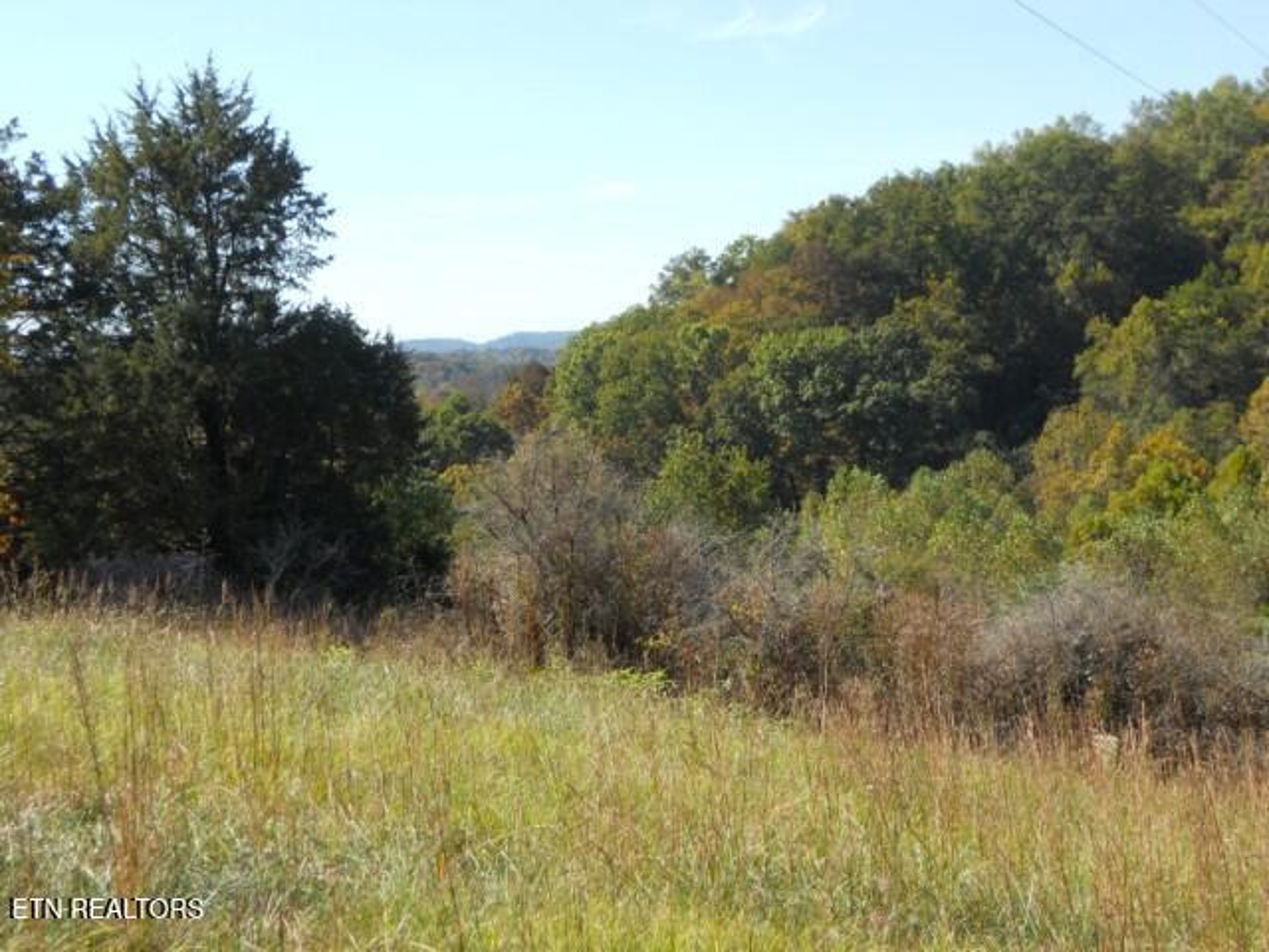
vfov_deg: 27.0
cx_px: 634
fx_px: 1980
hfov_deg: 35.5
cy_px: 476
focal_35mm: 54
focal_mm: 9.6
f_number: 3.7
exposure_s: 1/400
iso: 80
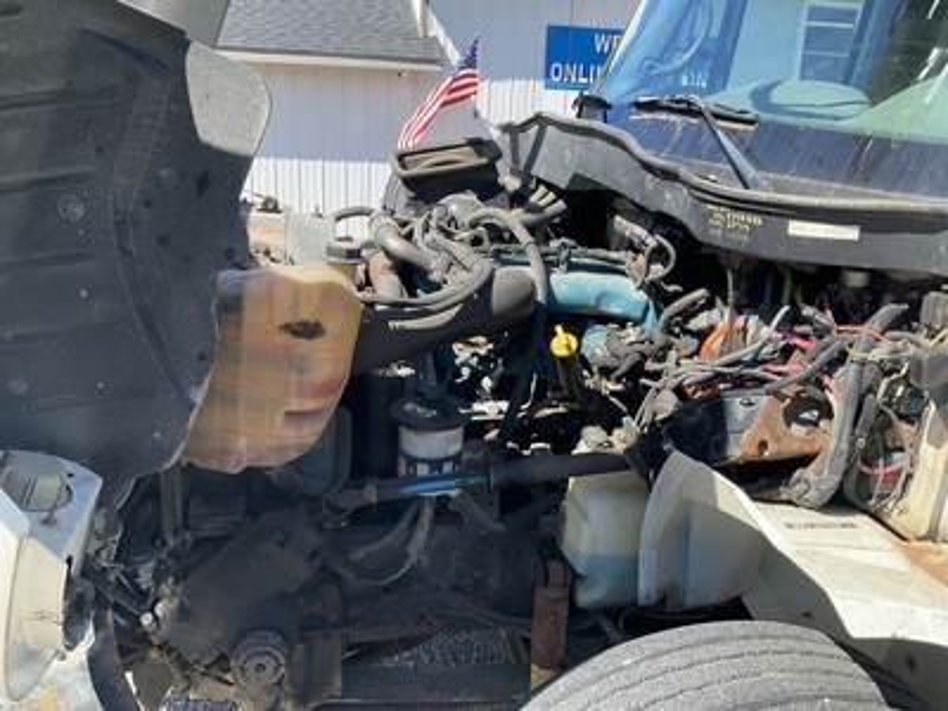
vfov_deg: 48.2
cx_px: 474
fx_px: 794
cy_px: 356
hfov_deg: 61.7
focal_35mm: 29
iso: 25
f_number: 1.8
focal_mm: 3
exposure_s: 1/524
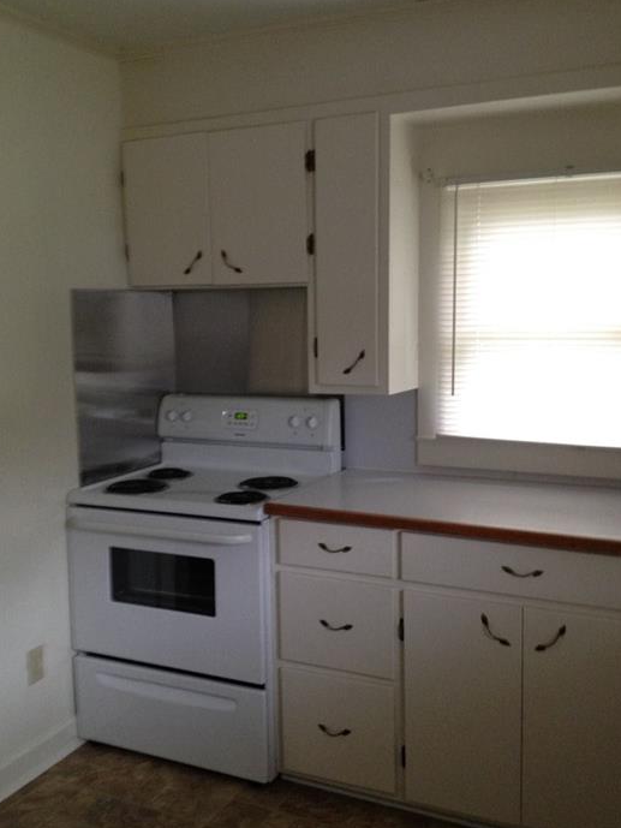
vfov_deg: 47.9
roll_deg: +0.8
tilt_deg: -5.7
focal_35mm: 39
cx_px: 288
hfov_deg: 36.8
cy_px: 418
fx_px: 933
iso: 200
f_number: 2.4
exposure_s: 1/20
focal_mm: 4.28
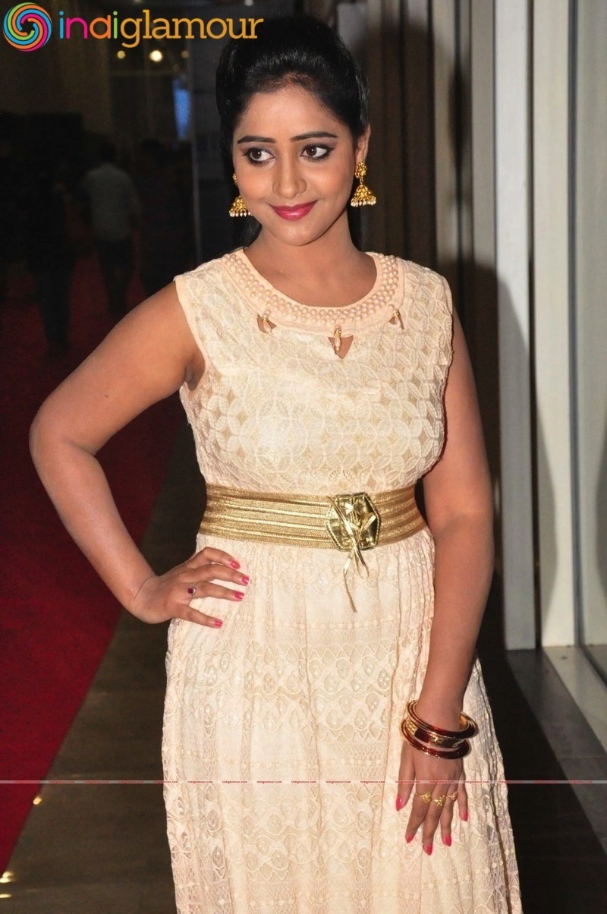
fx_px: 2205
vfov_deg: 23.4
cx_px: 304
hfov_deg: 15.7
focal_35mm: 87
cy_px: 457
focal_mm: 58
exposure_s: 1/125
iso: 3200
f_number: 5.6
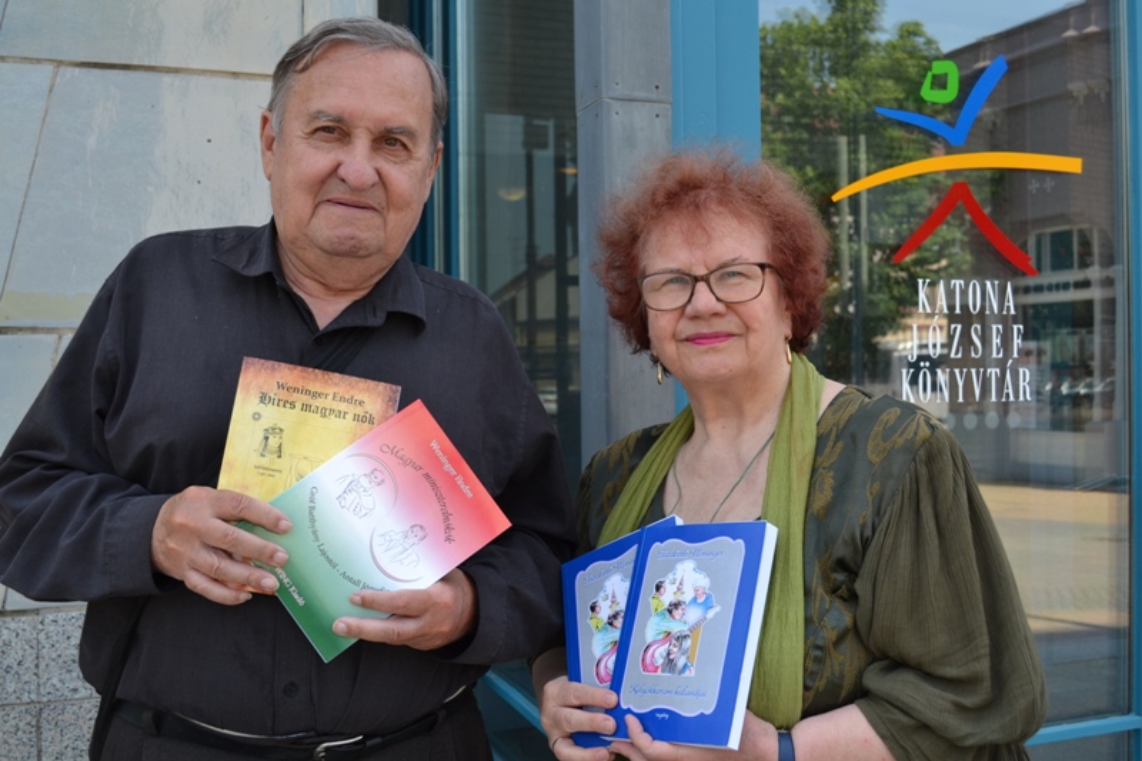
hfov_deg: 53.1
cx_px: 571
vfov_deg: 36.9
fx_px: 1142
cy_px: 380
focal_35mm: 36
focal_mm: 24
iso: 100
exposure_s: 1/125
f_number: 5.6
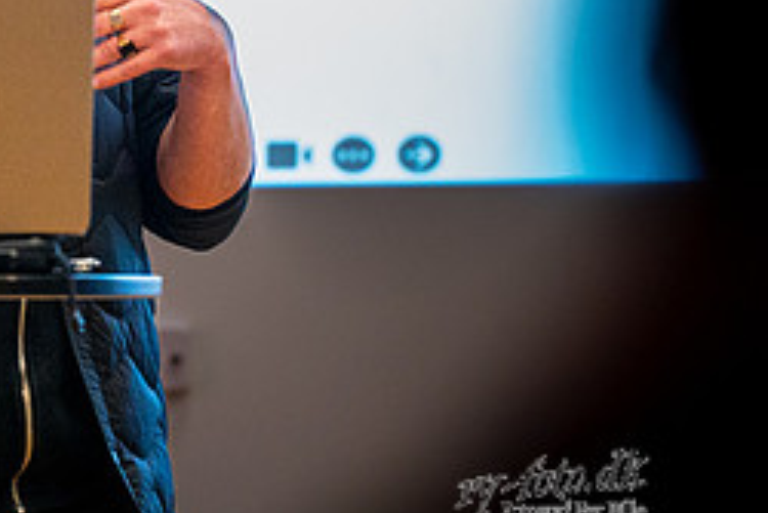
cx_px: -71
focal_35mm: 327
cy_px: 43
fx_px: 6980
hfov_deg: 6.3
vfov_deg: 4.2
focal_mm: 132
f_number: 2.8
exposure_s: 1/125
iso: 6400
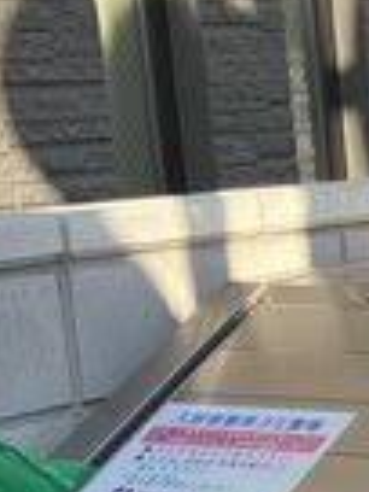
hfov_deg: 10.4
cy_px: 608
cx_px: 720
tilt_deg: -15.5
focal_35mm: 132
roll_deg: +1.2
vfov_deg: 14.4
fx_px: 1876
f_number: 1.8
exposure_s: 1/298
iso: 32
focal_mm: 3.99
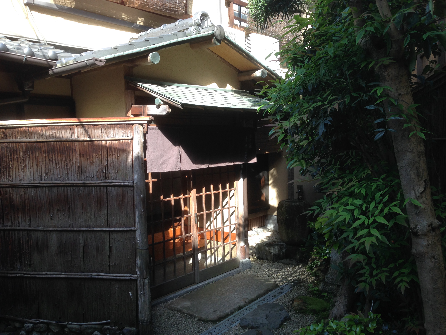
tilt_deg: -4.5
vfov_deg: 42.9
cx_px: 223
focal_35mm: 33
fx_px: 425
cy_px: 168
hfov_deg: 55.4
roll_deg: +1.7
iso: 50
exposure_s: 1/176
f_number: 2.4
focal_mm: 4.12
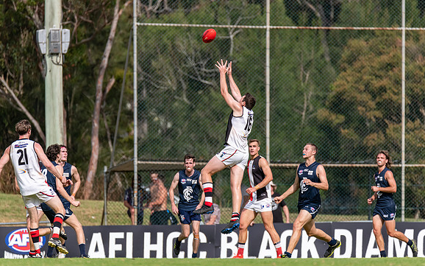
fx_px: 6647
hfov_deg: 3.7
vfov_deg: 2.3
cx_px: 215
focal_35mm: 574
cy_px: 129
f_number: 6.3
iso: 800
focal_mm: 550
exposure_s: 1/3200
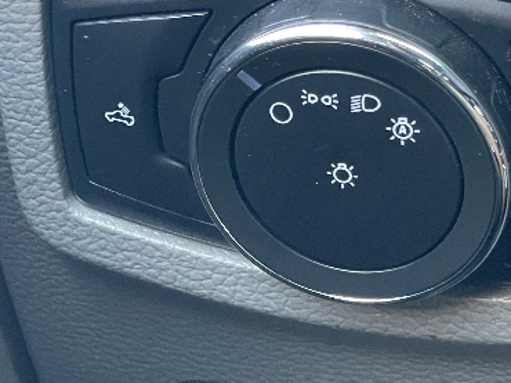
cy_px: 295
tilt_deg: -23.4
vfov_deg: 10.3
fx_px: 2124
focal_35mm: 144
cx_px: 215
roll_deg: +1.5
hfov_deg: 13.7
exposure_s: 1/92
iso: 200
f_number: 2
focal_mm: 6
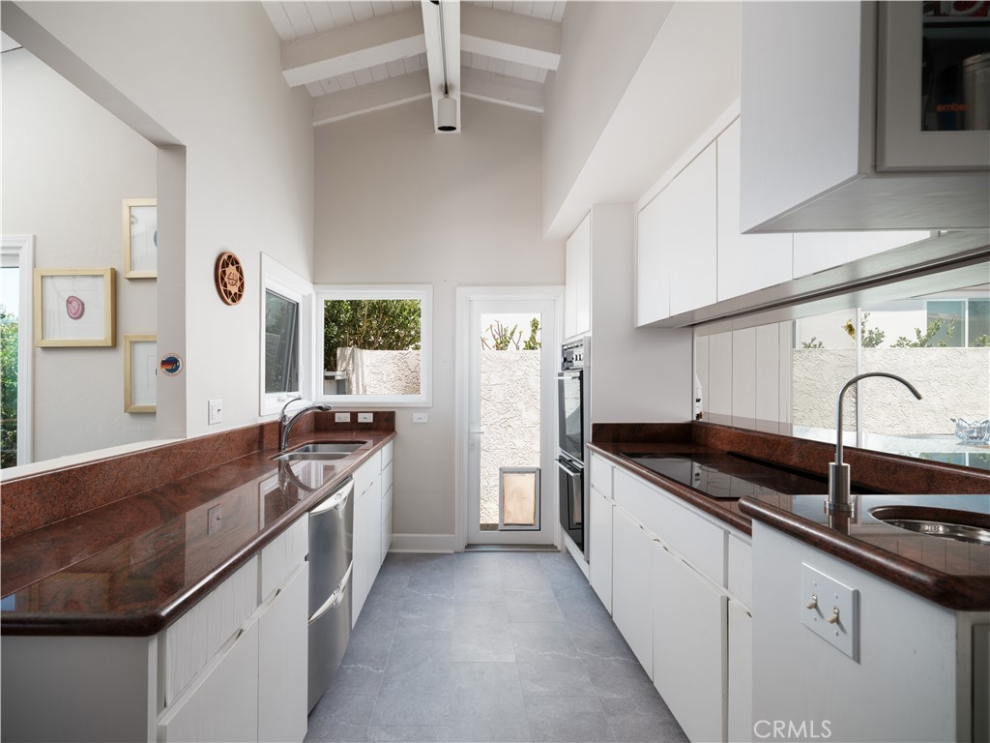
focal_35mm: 16
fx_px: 458
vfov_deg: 78.1
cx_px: 495
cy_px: 372
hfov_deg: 94.5
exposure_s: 1/125
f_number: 8
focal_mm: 20
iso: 160
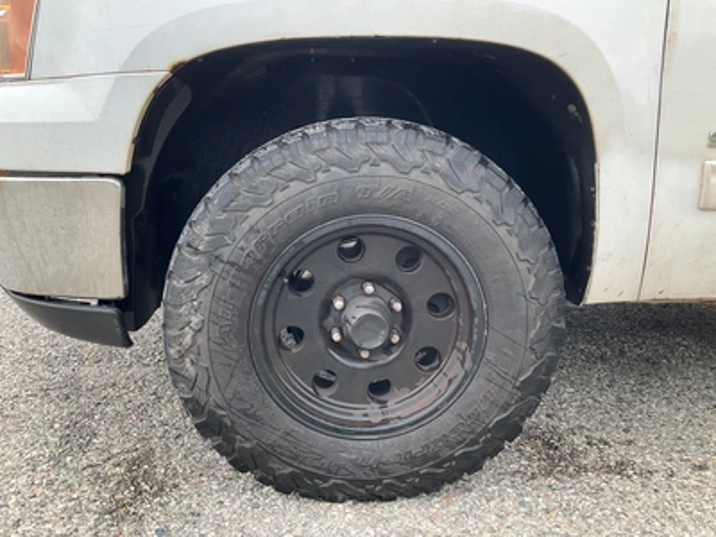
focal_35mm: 29
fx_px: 600
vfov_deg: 48.2
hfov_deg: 61.7
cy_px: 268
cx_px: 358
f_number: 1.8
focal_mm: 3
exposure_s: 1/172
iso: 25
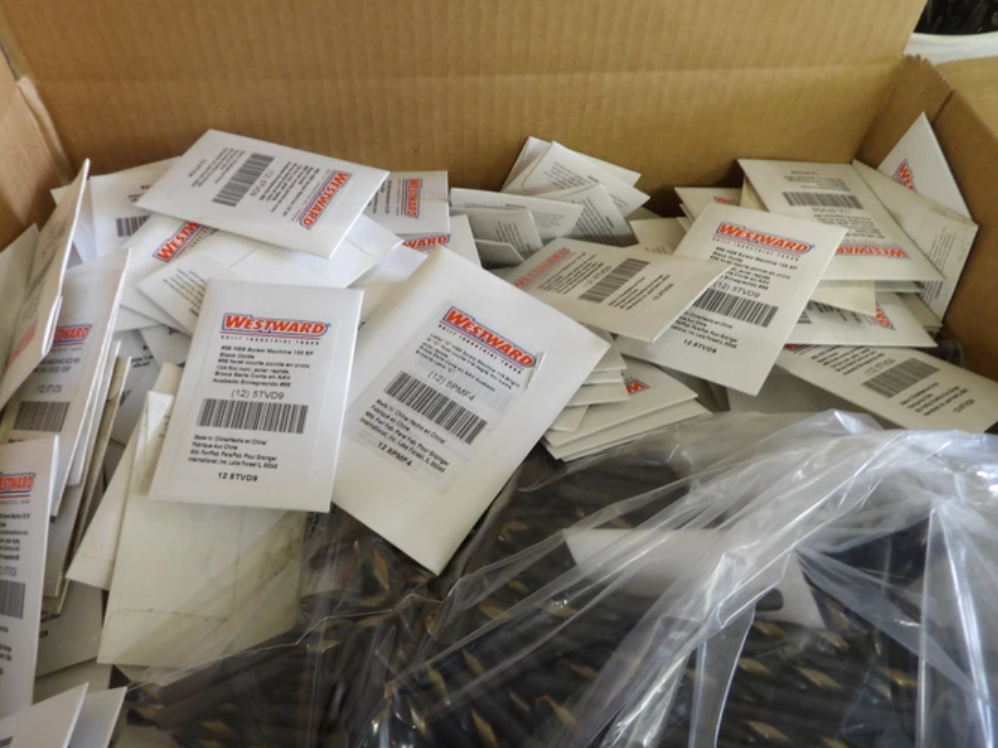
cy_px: 411
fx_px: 778
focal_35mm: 27
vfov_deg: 51.3
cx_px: 443
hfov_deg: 65.1
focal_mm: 4.3
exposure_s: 1/17
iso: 200
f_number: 3.2
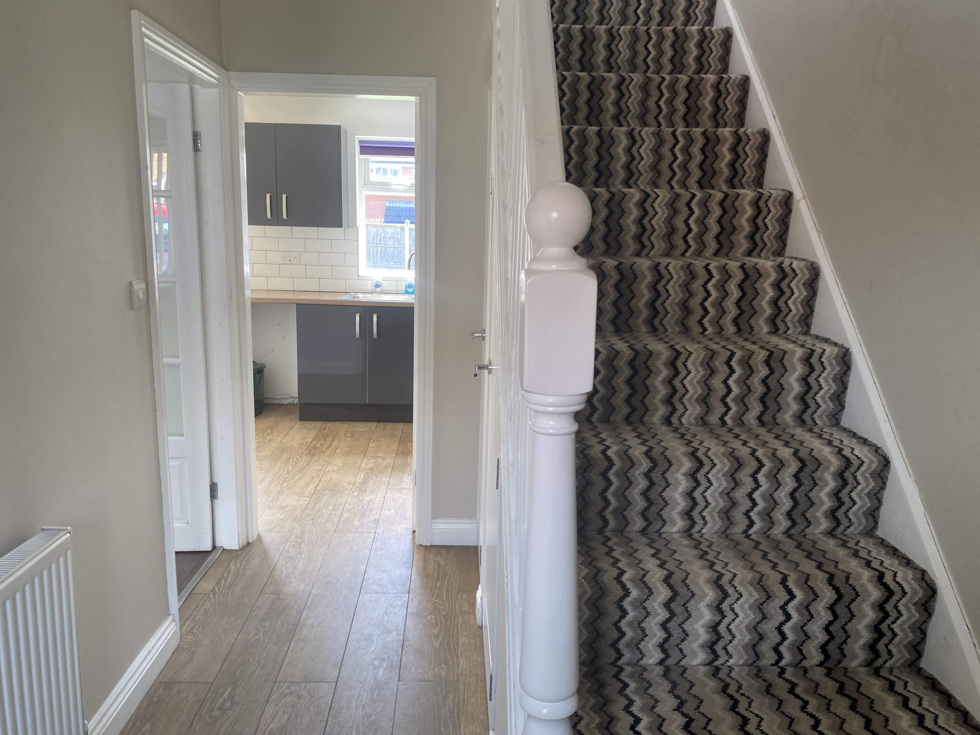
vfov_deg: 53.1
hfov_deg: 67.3
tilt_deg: -15.4
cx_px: 490
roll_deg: -0.6
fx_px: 736
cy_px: 368
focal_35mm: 26
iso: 100
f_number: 1.8
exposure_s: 1/121
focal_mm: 4.25
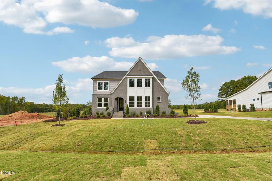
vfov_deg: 77.3
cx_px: 136
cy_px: 90
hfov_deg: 100.4
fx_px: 113
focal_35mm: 15
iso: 100
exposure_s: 1/320
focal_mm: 15
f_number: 8
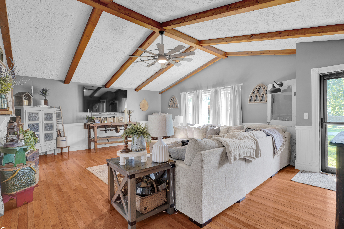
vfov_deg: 70.4
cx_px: 173
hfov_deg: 93.3
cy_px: 116
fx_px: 162
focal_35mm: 17
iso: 100
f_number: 8
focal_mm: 16
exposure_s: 1/1.25
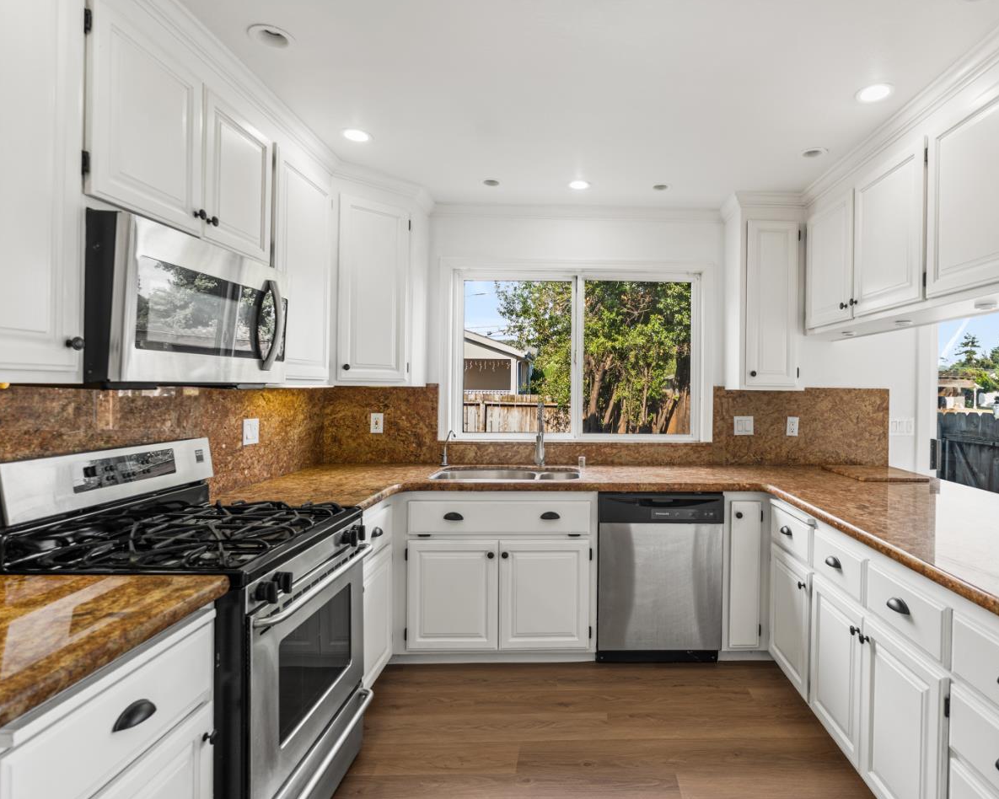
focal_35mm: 19
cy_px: 400
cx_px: 597
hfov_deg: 82.3
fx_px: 562
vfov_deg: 70.9
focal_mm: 16
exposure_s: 1/13
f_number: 4
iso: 125
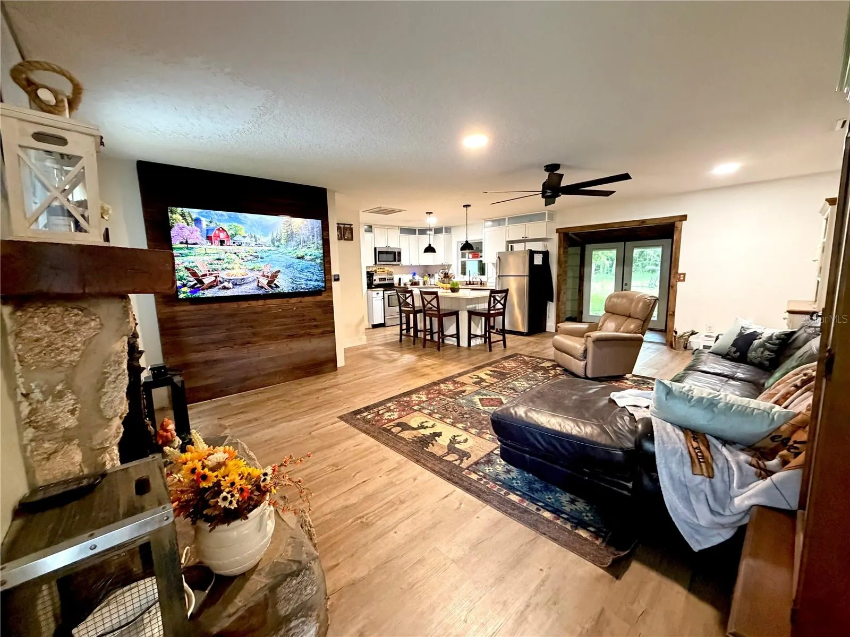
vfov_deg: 85.7
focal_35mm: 14
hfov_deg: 102.1
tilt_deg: -9.1
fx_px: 344
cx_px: 425
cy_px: 318
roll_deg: +1.6
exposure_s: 1/60
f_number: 2.2
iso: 640
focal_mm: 2.22
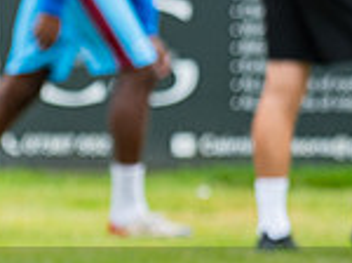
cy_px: 162
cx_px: -258
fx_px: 8894
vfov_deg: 1.7
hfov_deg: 2.3
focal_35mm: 876
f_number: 1.8
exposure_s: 1/1200
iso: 160
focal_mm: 135
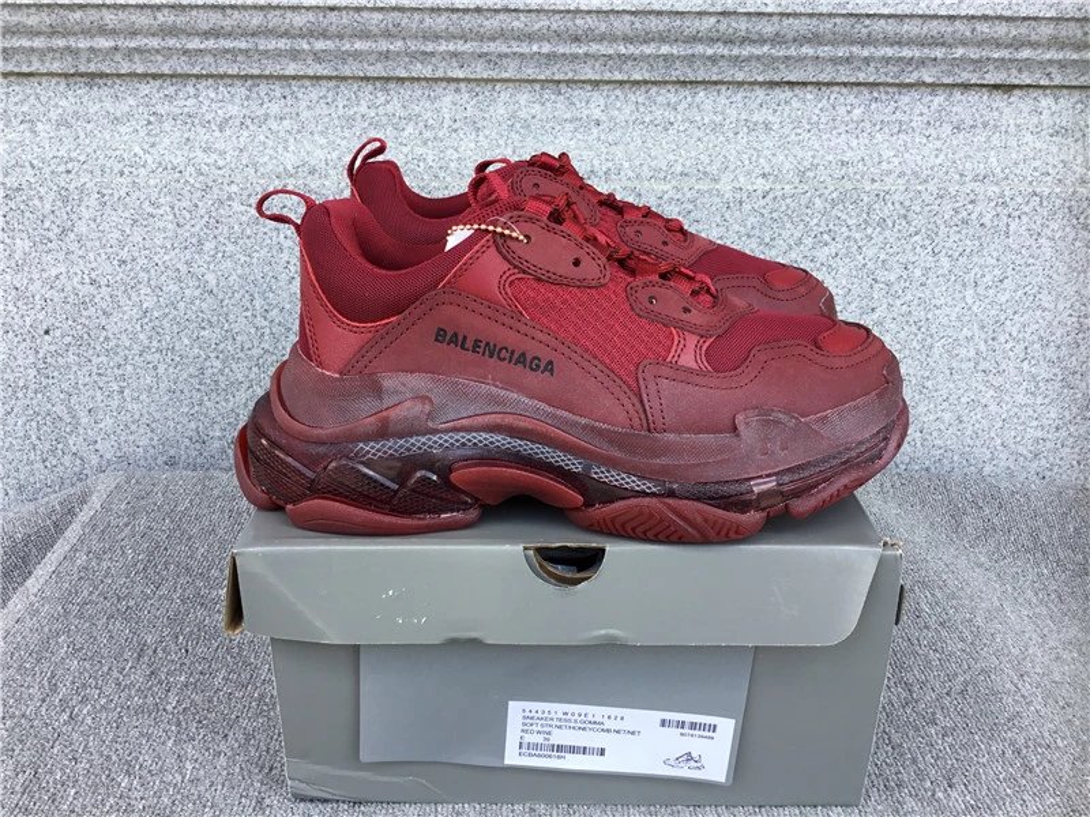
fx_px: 976
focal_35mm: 31
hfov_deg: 58.4
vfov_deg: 45.4
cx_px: 545
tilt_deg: -22.6
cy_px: 408
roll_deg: -0.2
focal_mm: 3.3
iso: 25
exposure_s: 1/113
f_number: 2.4
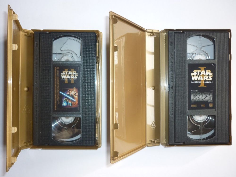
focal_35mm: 33
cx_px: 118
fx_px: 225
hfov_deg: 55.4
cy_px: 88
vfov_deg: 42.9
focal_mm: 5.5
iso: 100
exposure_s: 1/30
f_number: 2.8
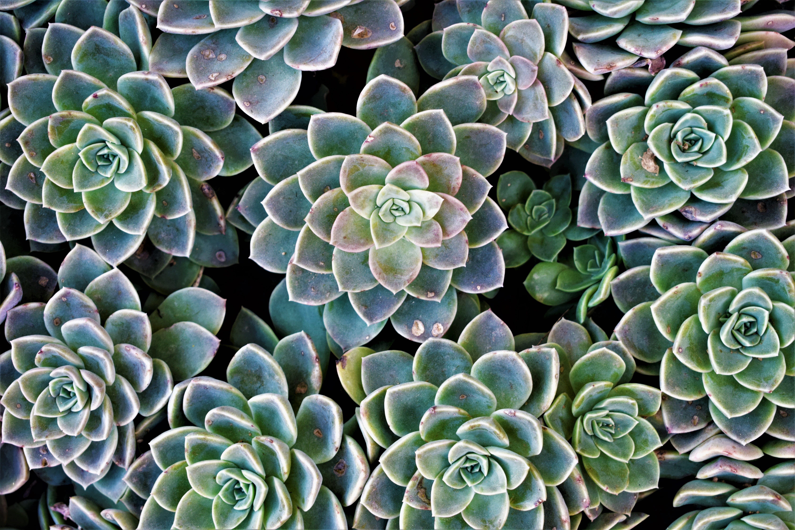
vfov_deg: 18.9
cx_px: 398
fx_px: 1590
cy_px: 265
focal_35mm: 72
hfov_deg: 28.1
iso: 400
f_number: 5.3
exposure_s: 1/100
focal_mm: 48
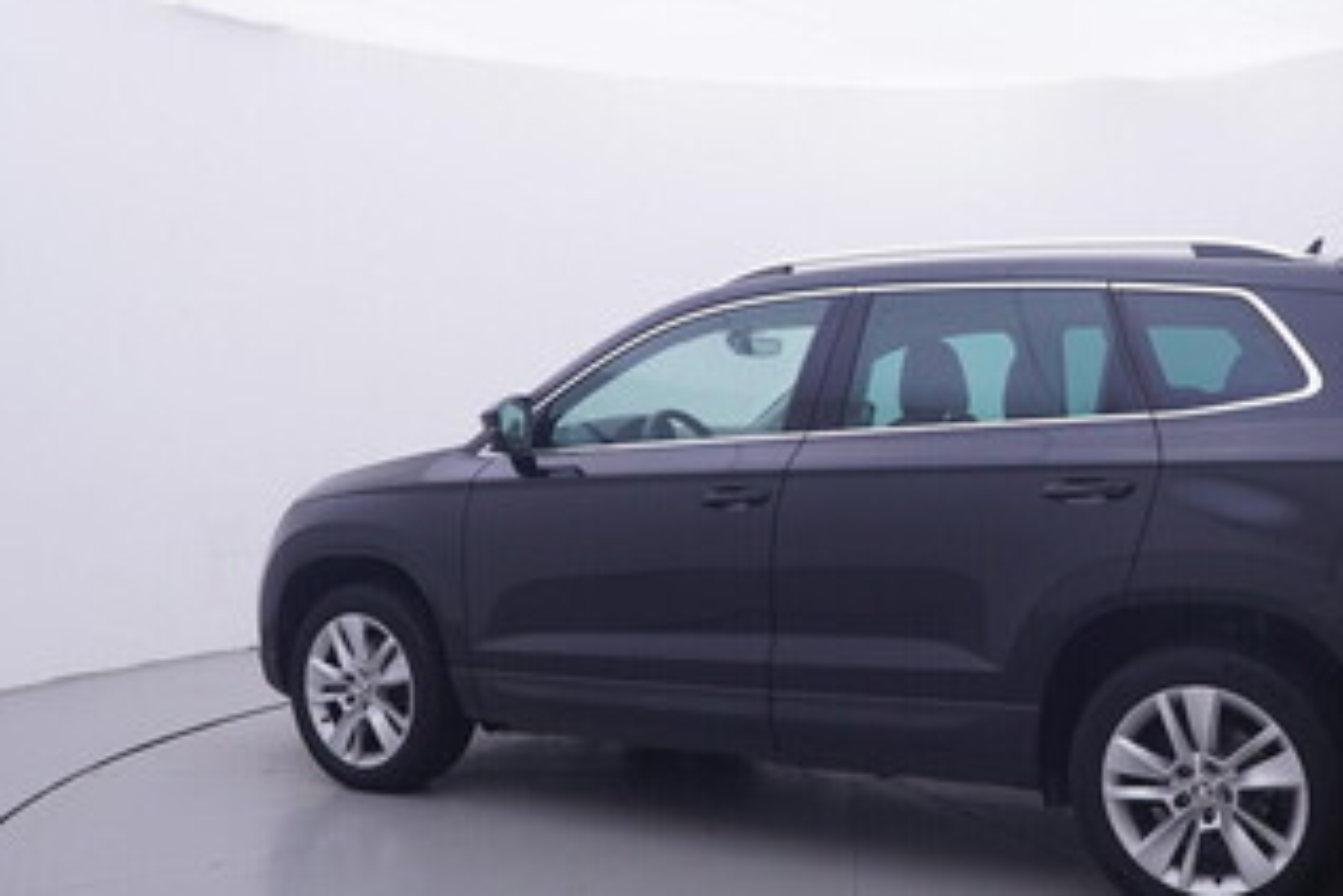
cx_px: 914
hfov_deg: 48.7
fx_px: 1450
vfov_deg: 34.3
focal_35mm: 39
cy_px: 475
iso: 200
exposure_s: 1/80
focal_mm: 15
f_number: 5
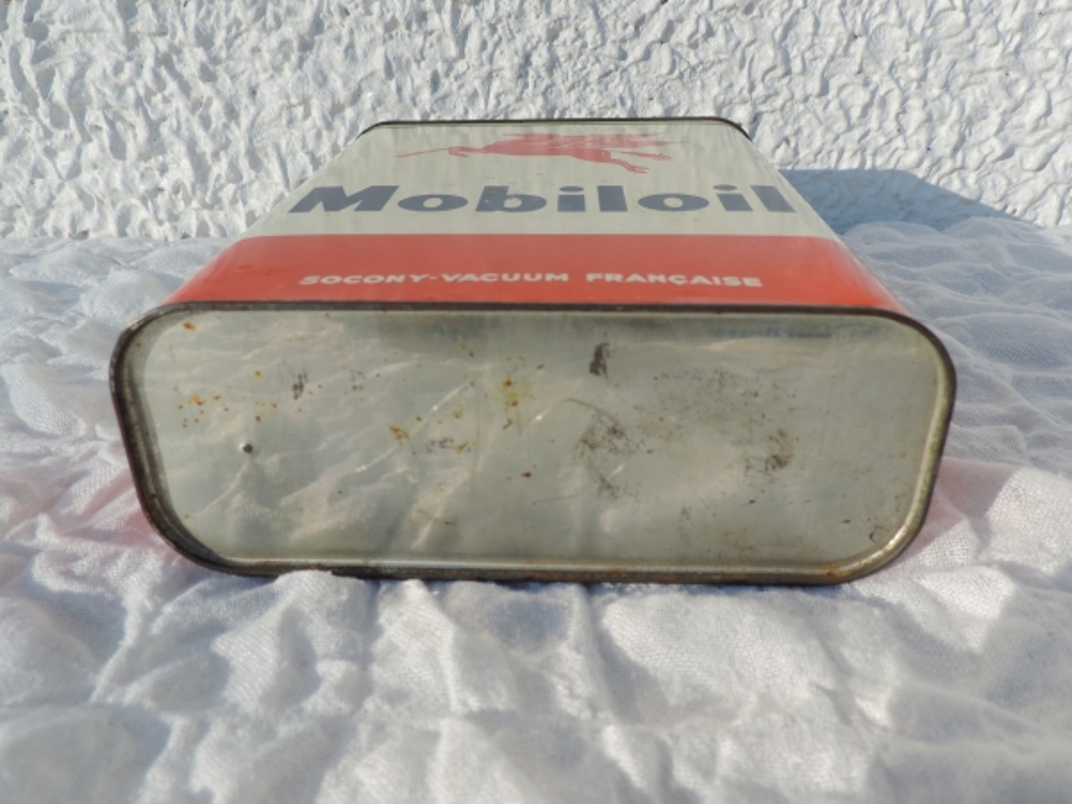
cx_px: 536
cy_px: 402
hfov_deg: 63.4
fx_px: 867
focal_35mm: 28
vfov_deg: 49.7
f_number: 3.1
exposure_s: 1/800
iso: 80
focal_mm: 4.9
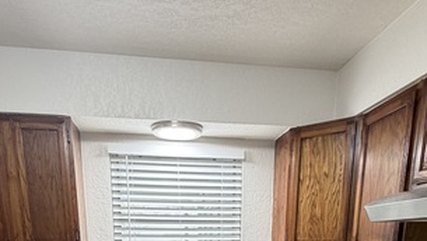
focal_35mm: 32
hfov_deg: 61.0
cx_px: 210
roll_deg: -0.5
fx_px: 363
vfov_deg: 28.8
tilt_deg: -13.7
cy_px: 325
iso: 320
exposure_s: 1/60
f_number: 2.2
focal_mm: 2.22
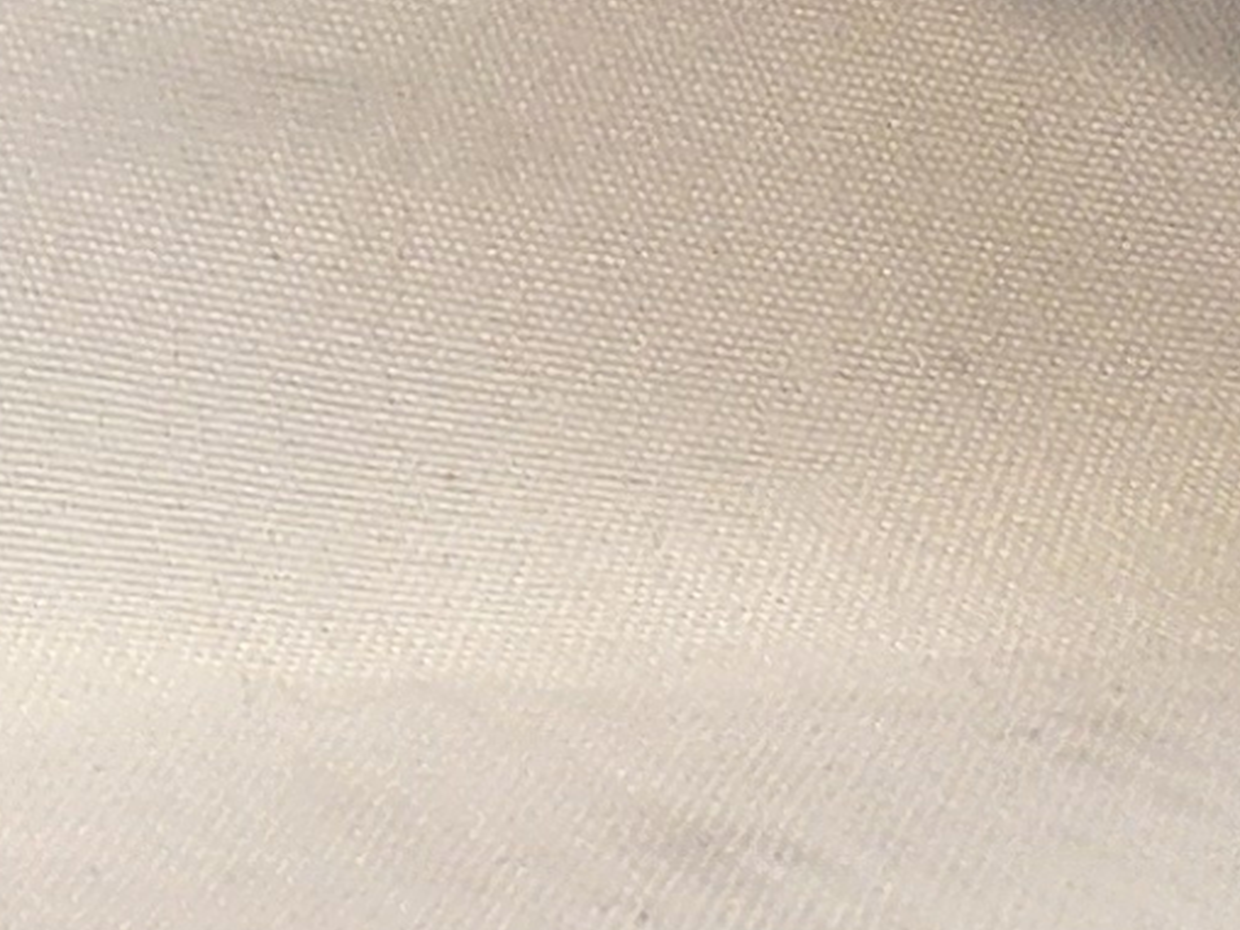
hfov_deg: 7.9
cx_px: -3395
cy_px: -2446
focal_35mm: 181
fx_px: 6484
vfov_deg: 6.8
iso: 25
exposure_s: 1/136
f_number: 1.8
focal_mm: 5.4
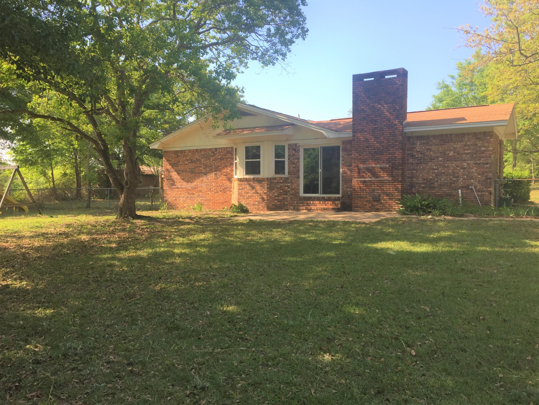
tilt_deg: -1.3
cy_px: 202
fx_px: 452
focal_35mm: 29
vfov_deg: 48.2
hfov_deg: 61.7
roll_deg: -0.9
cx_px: 270
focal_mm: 4.15
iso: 32
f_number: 2.2
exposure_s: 1/659
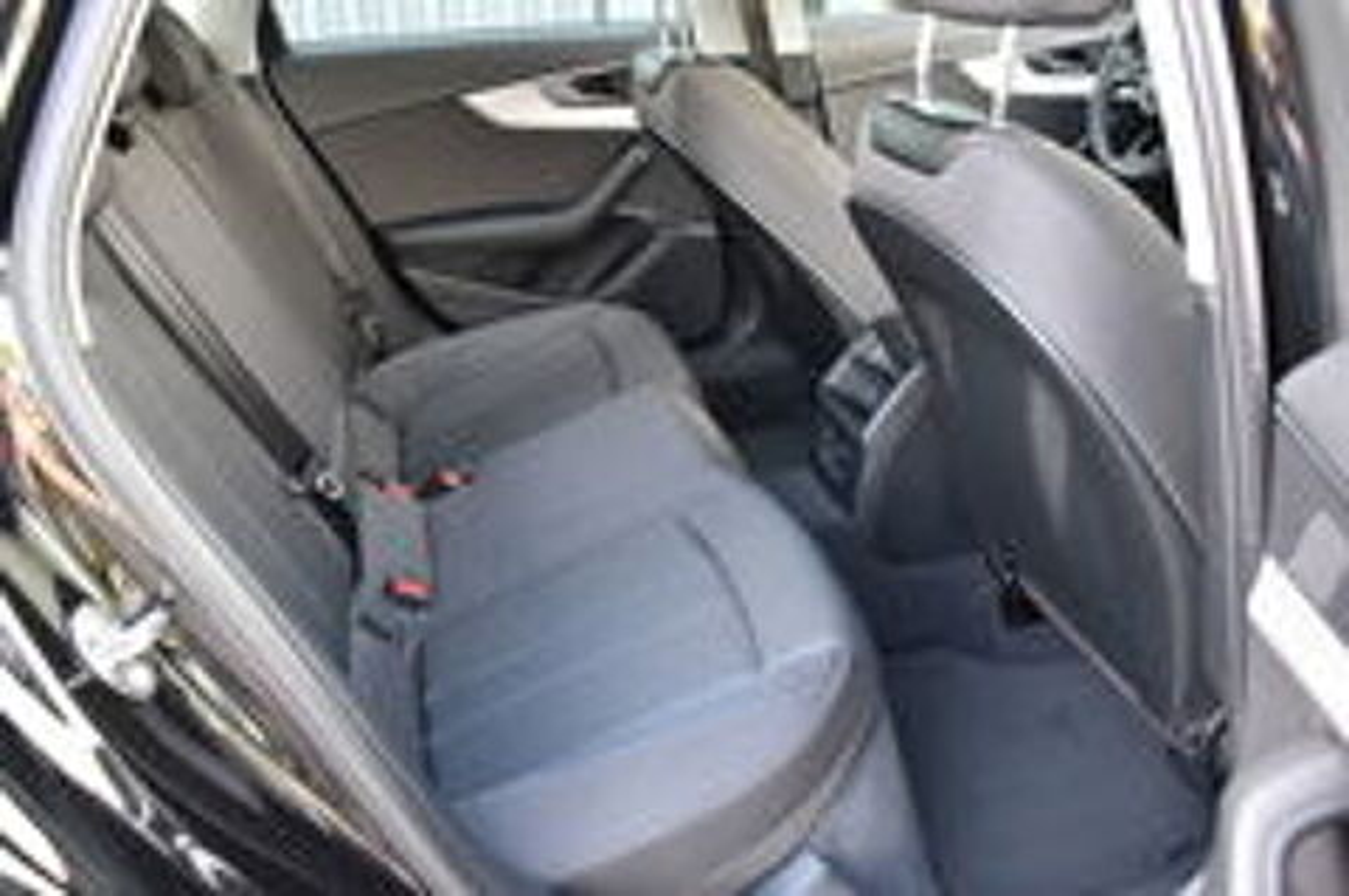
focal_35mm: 30
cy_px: 448
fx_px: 1123
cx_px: 674
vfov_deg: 43.5
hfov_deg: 62.0
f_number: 3.5
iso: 800
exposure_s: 1/60
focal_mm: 20
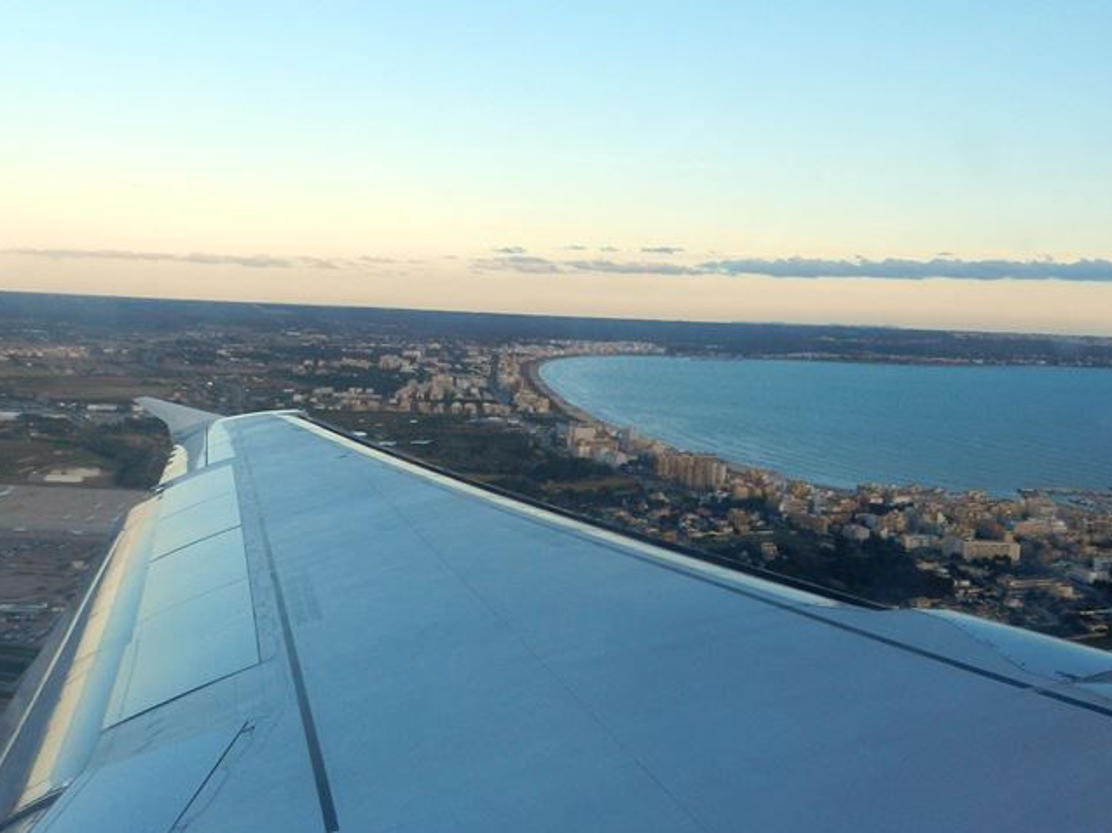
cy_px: 433
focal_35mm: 37
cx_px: 662
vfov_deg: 38.6
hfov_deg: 49.9
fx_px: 1188
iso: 160
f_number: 3.4
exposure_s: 1/500
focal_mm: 4
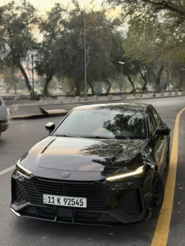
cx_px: 92
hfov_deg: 30.3
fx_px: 342
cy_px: 123
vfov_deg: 39.7
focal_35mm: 48
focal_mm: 6.76
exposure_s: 1/70
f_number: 1.78
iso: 100
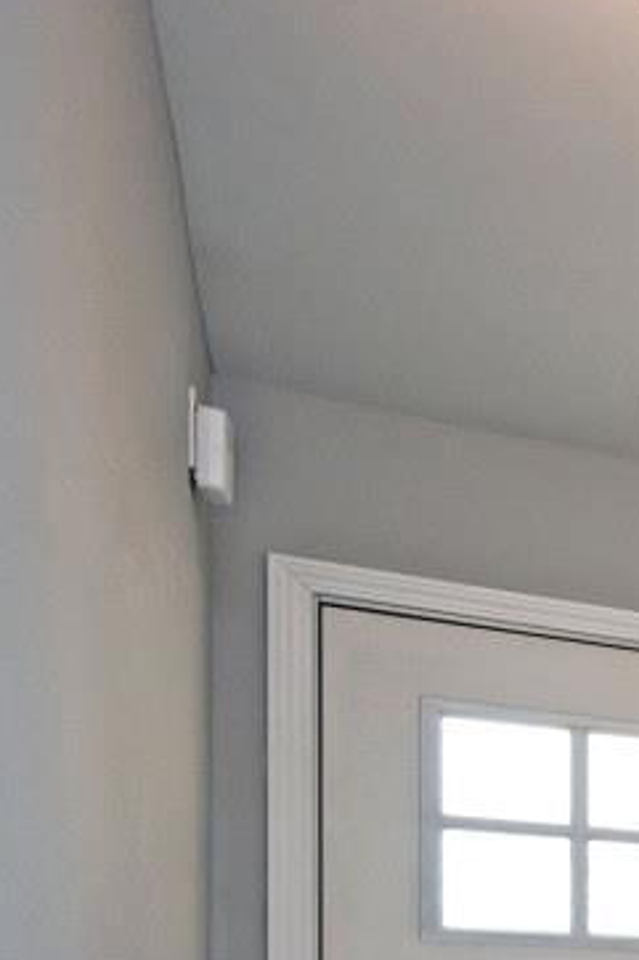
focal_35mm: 58
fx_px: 1546
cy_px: 1085
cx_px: 1880
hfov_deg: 11.8
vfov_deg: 30.4
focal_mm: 14
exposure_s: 1/60
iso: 560
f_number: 4
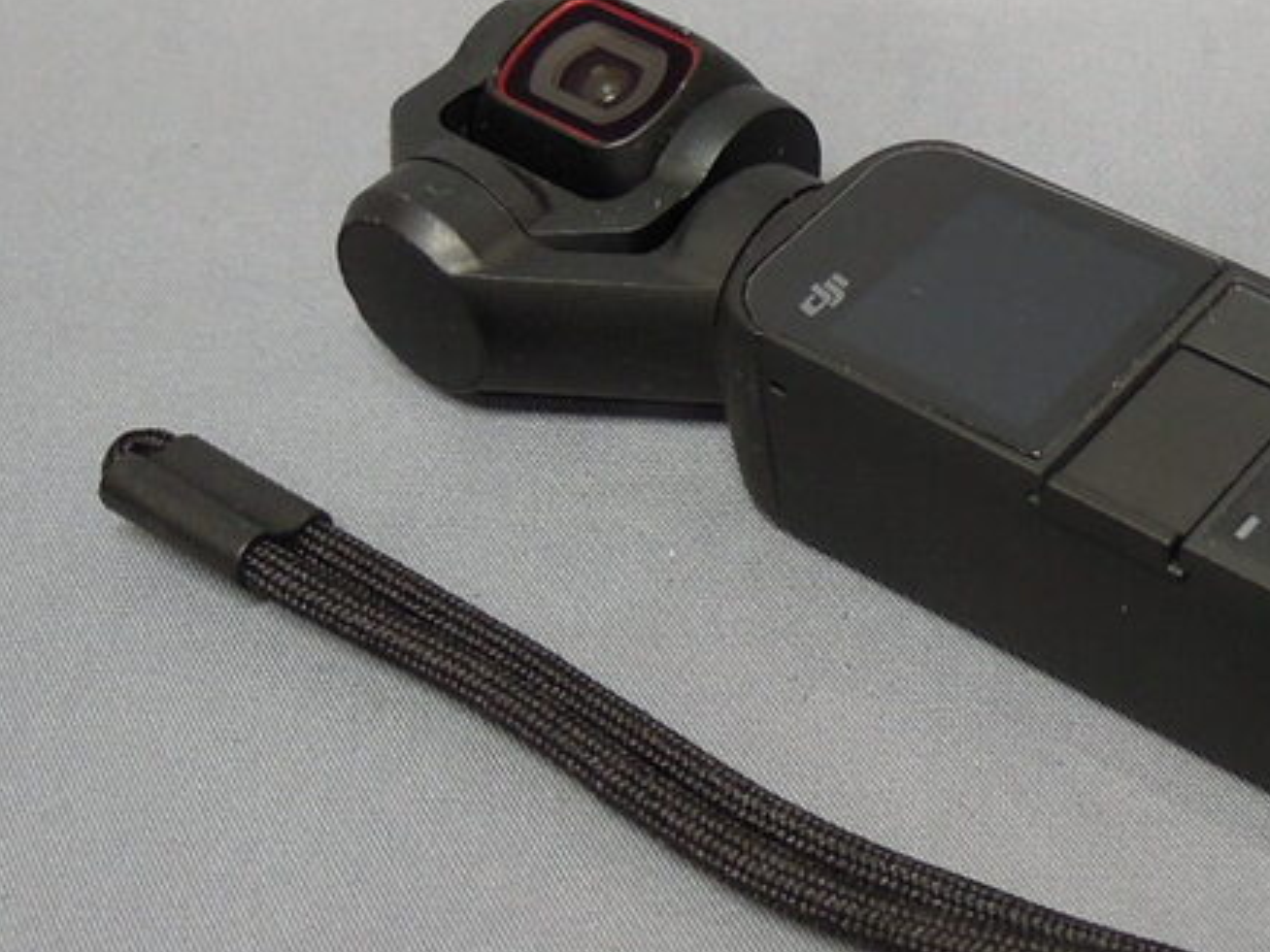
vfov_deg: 22.3
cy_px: 472
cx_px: 996
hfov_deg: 28.8
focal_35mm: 66
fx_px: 2421
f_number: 1.8
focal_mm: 4.3
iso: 220
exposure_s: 1/80
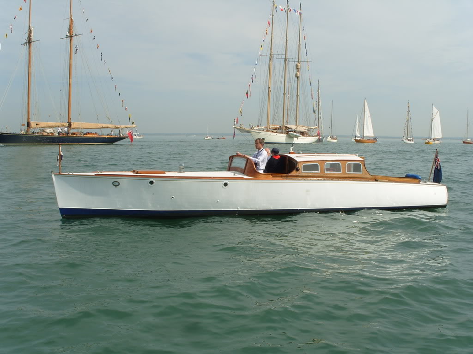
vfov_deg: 36.0
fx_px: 547
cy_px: 177
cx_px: 236
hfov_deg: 46.8
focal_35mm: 40
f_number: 7.7
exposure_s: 1/500
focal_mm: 8.9
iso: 80
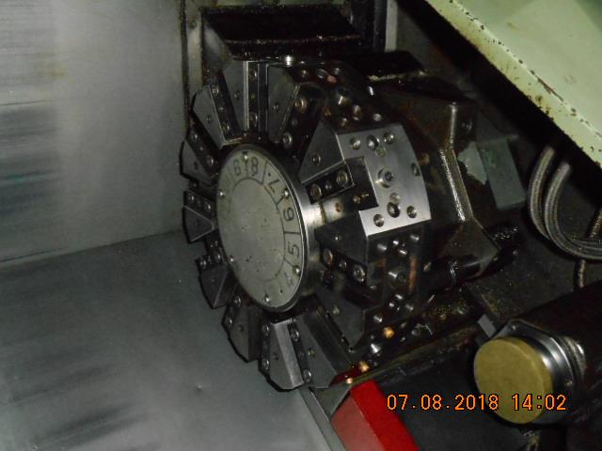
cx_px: 301
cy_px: 226
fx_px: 713
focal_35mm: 41
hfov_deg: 45.8
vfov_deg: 35.1
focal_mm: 7.2
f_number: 12.3
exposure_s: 1/30
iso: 1600
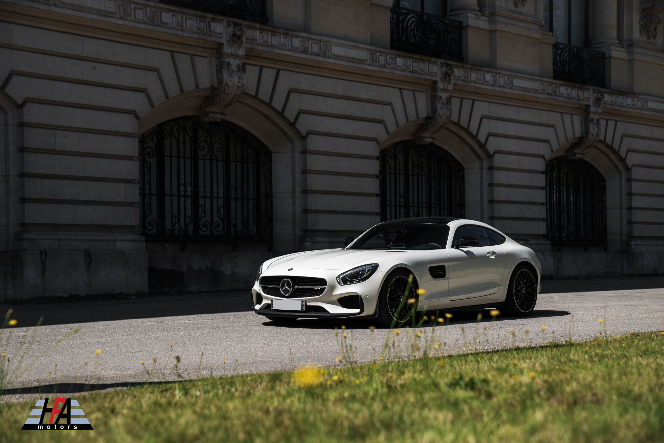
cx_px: 332
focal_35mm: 70
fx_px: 1291
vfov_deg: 19.5
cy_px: 222
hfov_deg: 28.8
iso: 80
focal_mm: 70
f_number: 3.2
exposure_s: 1/500
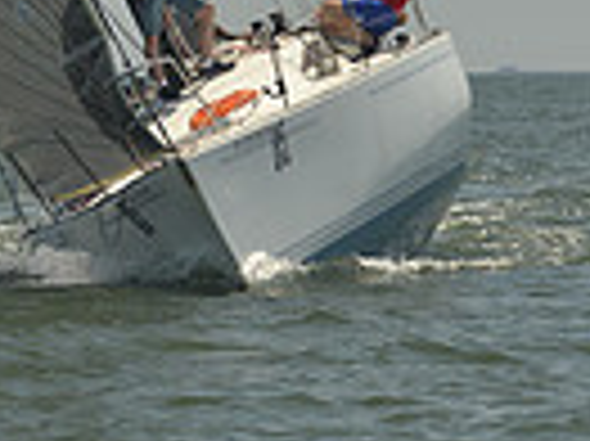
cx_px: -11
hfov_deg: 5.4
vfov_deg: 3.9
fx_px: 6232
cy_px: -819
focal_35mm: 366
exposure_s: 1/640
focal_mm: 86
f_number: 7.1
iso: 200
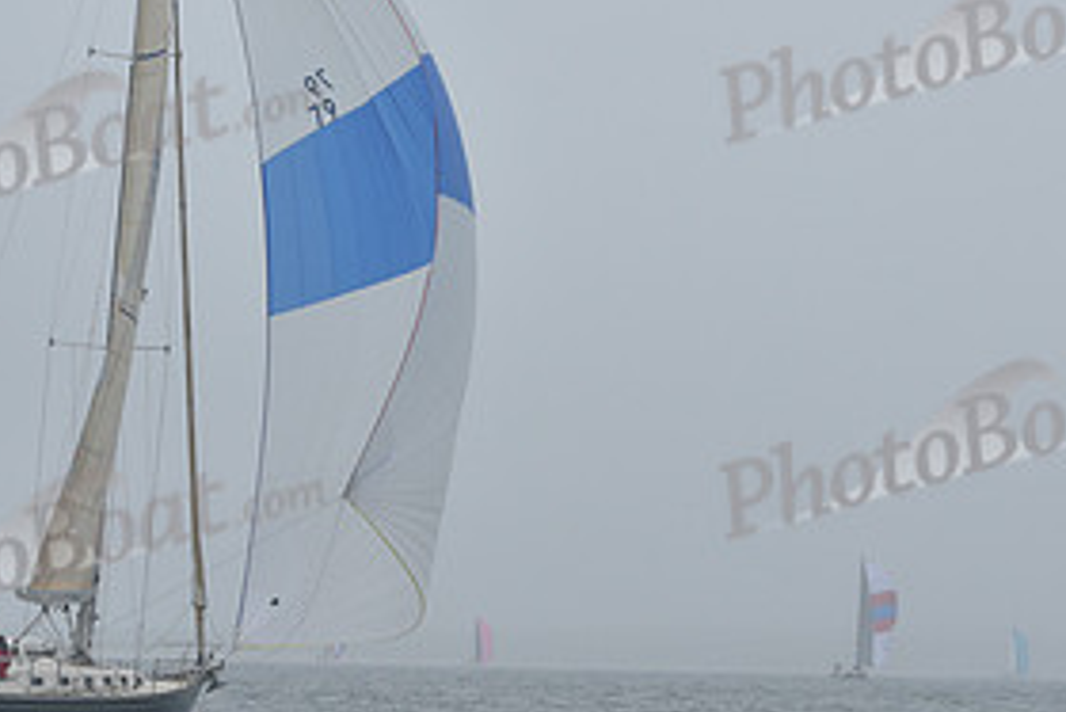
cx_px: 525
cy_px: 295
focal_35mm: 145
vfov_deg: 9.5
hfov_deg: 14.1
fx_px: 4296
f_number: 11
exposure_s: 1/800
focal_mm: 70
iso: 250
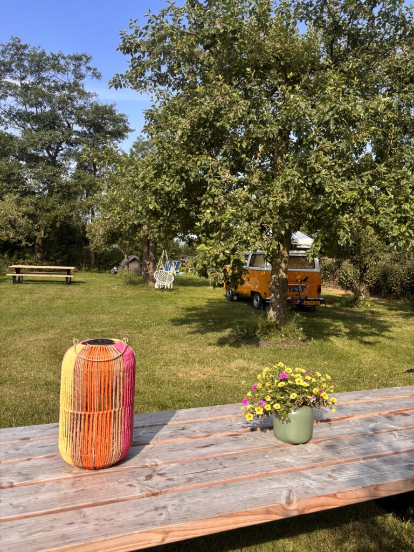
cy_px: 276
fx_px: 415
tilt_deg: -4.5
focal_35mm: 26
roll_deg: -3.1
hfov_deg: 53.1
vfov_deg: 67.3
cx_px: 207
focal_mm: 5.96
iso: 50
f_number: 1.6
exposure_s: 1/1695
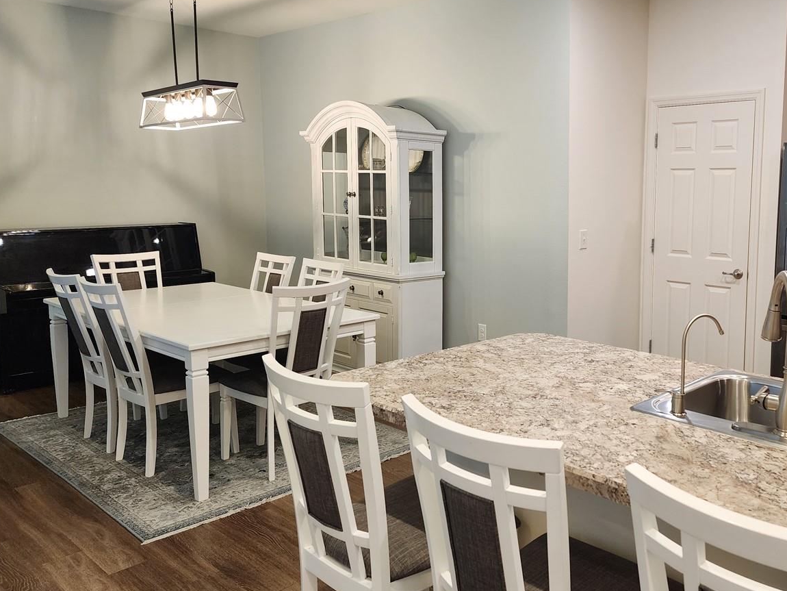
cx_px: 539
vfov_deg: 44.1
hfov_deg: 55.3
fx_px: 728
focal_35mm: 32
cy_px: 270
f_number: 1.8
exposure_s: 1/120
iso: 320
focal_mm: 6.4
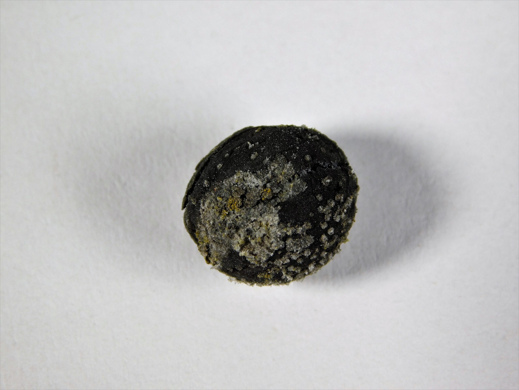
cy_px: 195
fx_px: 2759
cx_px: 260
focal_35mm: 184
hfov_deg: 10.7
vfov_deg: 8.1
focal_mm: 32.7
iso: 125
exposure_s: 1/125
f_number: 5.4
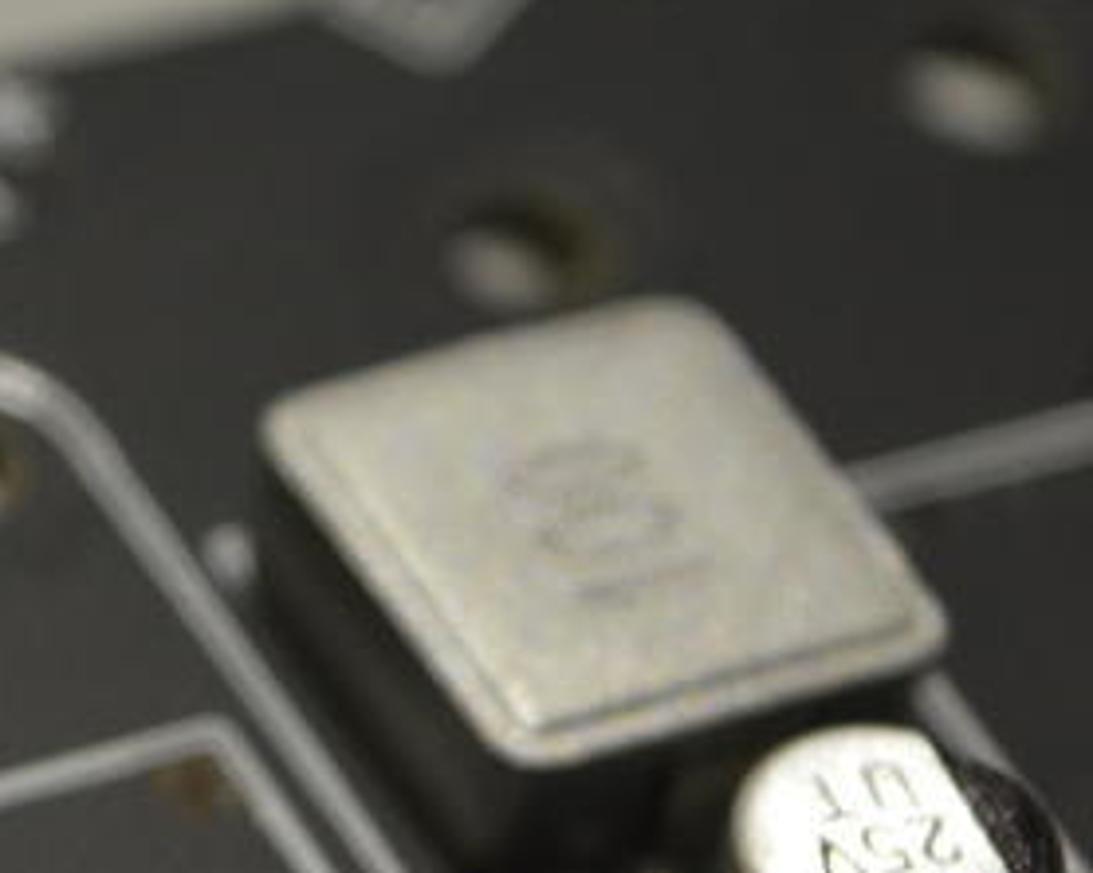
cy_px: 954
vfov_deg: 5.5
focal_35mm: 279
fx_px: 9009
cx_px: -24
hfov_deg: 6.9
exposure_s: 1/60
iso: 720
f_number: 5.6
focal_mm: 55
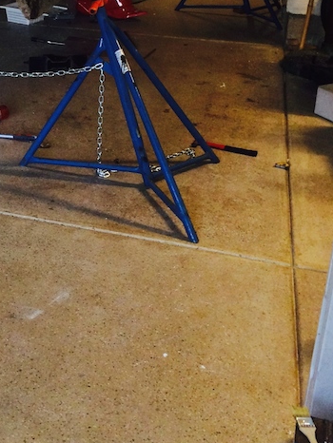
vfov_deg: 29.8
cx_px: 13
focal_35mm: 63
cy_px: 73
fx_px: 807
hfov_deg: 22.5
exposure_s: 1/30
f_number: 2.2
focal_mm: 4.12
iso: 160
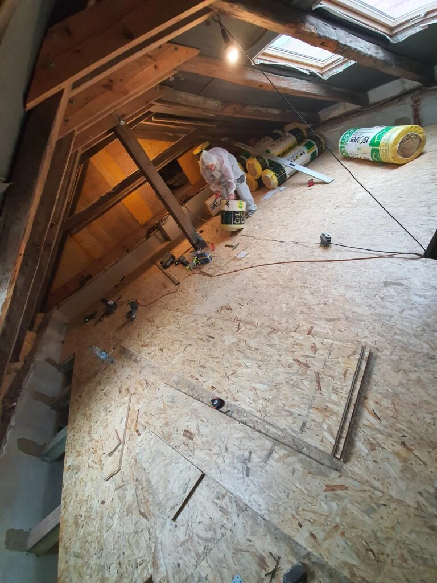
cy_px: 292
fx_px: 219
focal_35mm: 13
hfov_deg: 89.9
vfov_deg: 106.2
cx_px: 218
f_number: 2.2
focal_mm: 1.8
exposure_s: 1/50
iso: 250
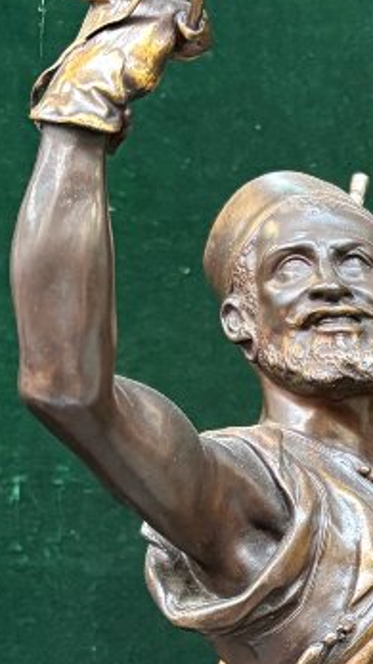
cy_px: 482
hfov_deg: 11.6
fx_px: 1724
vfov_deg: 21.6
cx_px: 635
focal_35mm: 98
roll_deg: -3.2
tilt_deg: -6.0
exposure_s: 1/50
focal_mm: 5.96
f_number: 1.6
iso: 320
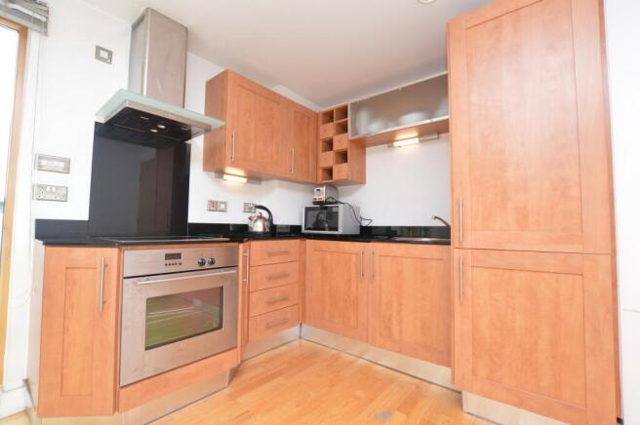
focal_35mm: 15
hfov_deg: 100.4
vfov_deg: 77.2
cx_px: 320
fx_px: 266
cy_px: 212
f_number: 5.6
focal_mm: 10
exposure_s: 1/125
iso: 400
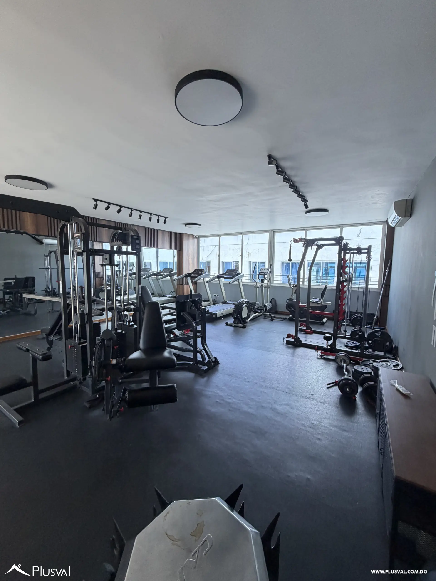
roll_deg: -1.2
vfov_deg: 102.1
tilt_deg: -6.1
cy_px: 290
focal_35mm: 14
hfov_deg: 85.7
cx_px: 218
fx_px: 235
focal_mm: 2.22
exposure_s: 1/121
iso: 200
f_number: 2.2
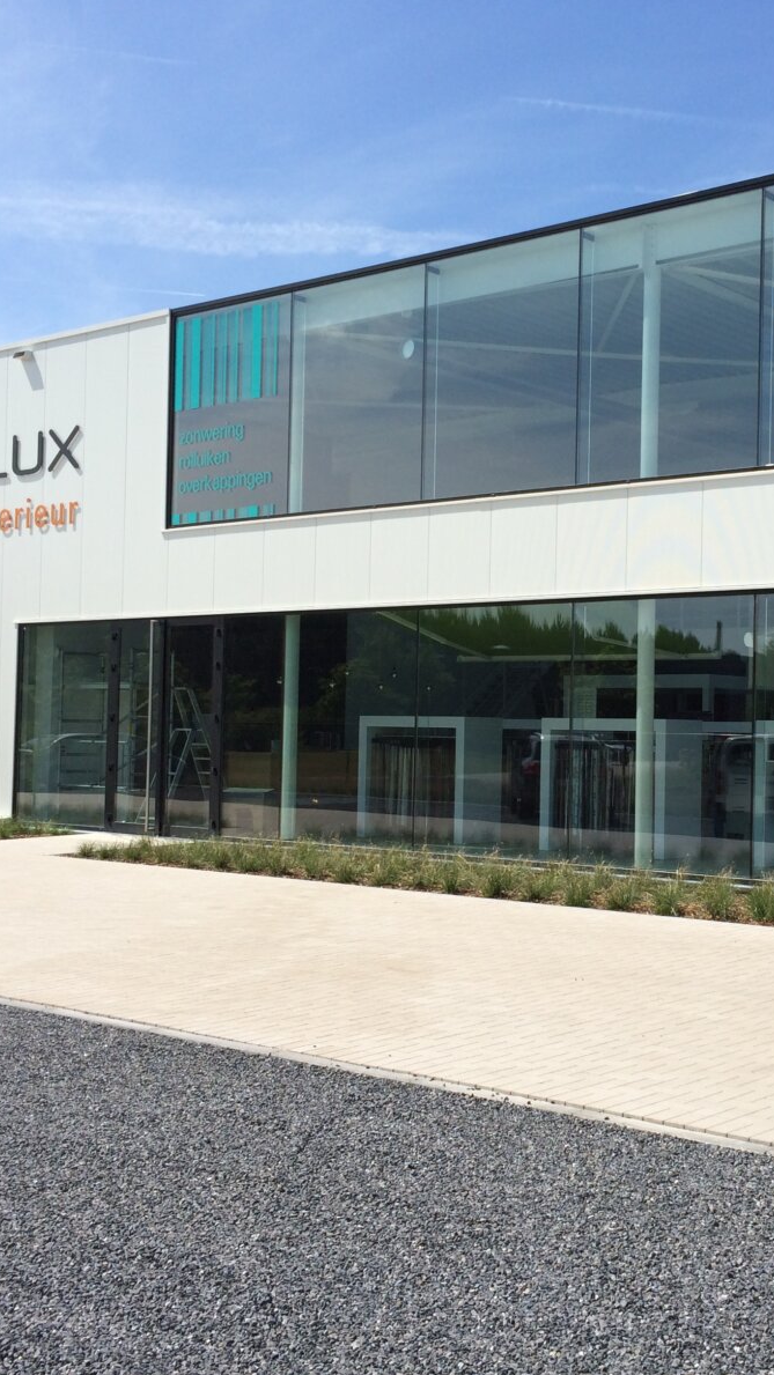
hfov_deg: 26.7
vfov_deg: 46.4
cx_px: 605
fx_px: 1605
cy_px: 685
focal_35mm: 44
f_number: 2.2
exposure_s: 1/2564
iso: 40
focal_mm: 4.12
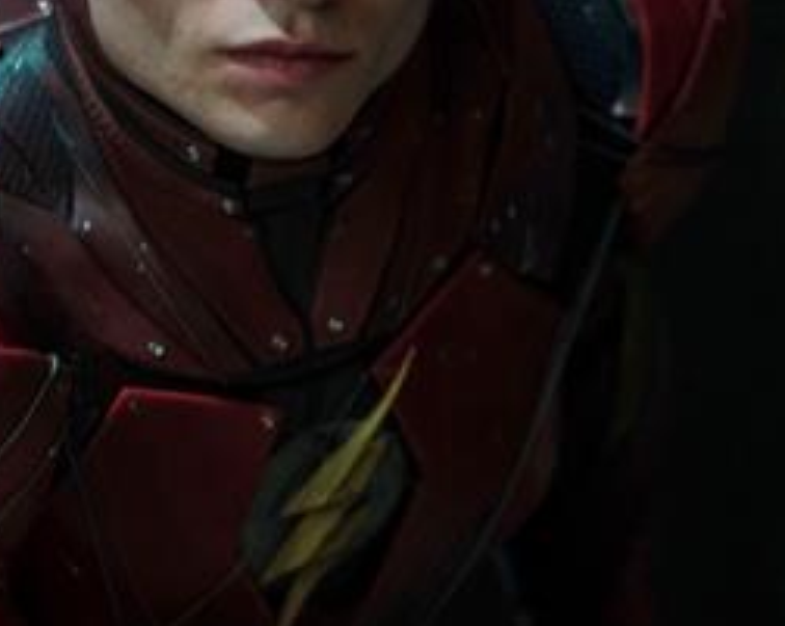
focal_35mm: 417
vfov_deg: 3.7
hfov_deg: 4.6
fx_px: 9677
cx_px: 467
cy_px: 121
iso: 3200
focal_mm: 172
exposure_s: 1/160
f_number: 4
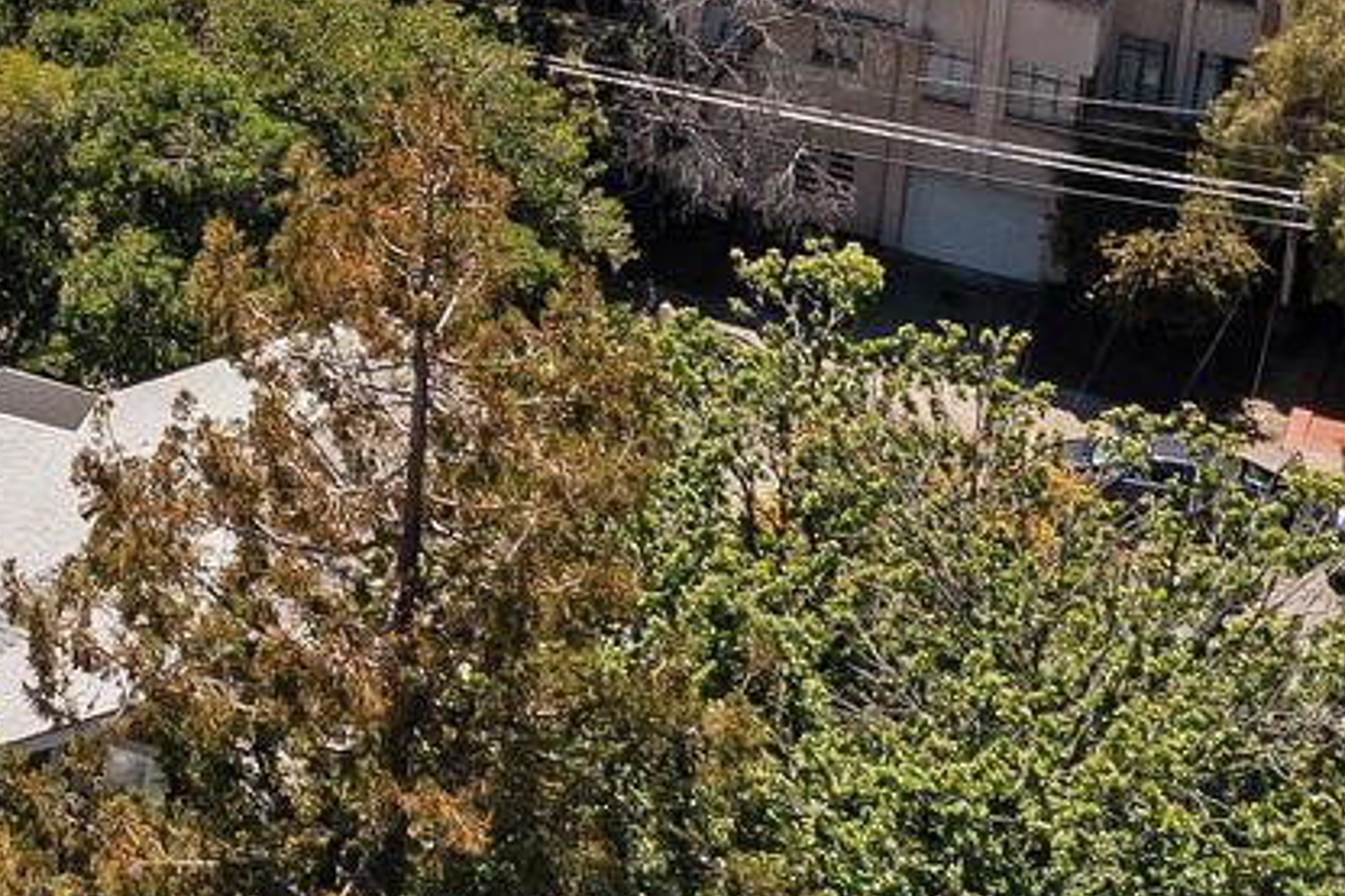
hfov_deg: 13.6
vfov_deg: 9.2
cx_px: -954
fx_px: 5154
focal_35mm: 138
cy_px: -1043
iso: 100
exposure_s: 1/500
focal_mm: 10.26
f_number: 5.6
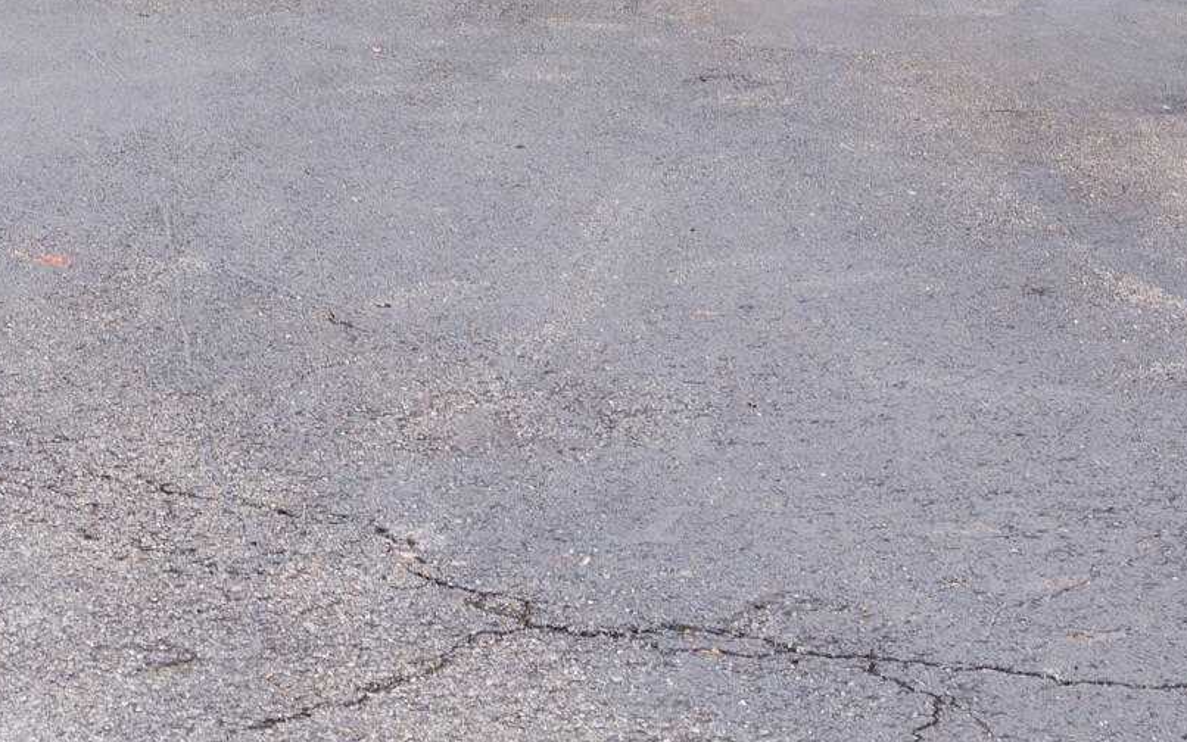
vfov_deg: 11.0
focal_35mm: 110
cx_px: 259
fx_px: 3559
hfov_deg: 18.8
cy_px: -659
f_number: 7.1
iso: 320
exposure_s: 1/125
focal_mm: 29
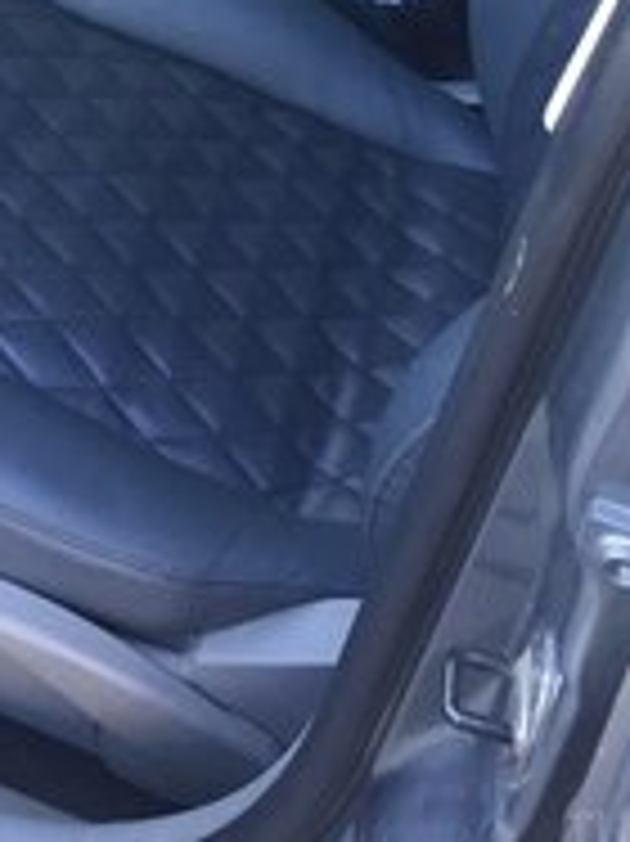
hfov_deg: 18.6
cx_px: 0
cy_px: -225
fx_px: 1871
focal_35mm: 77
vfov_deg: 22.8
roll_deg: +0.2
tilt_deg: -34.0
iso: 50
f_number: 2.2
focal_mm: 4.15
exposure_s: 1/33
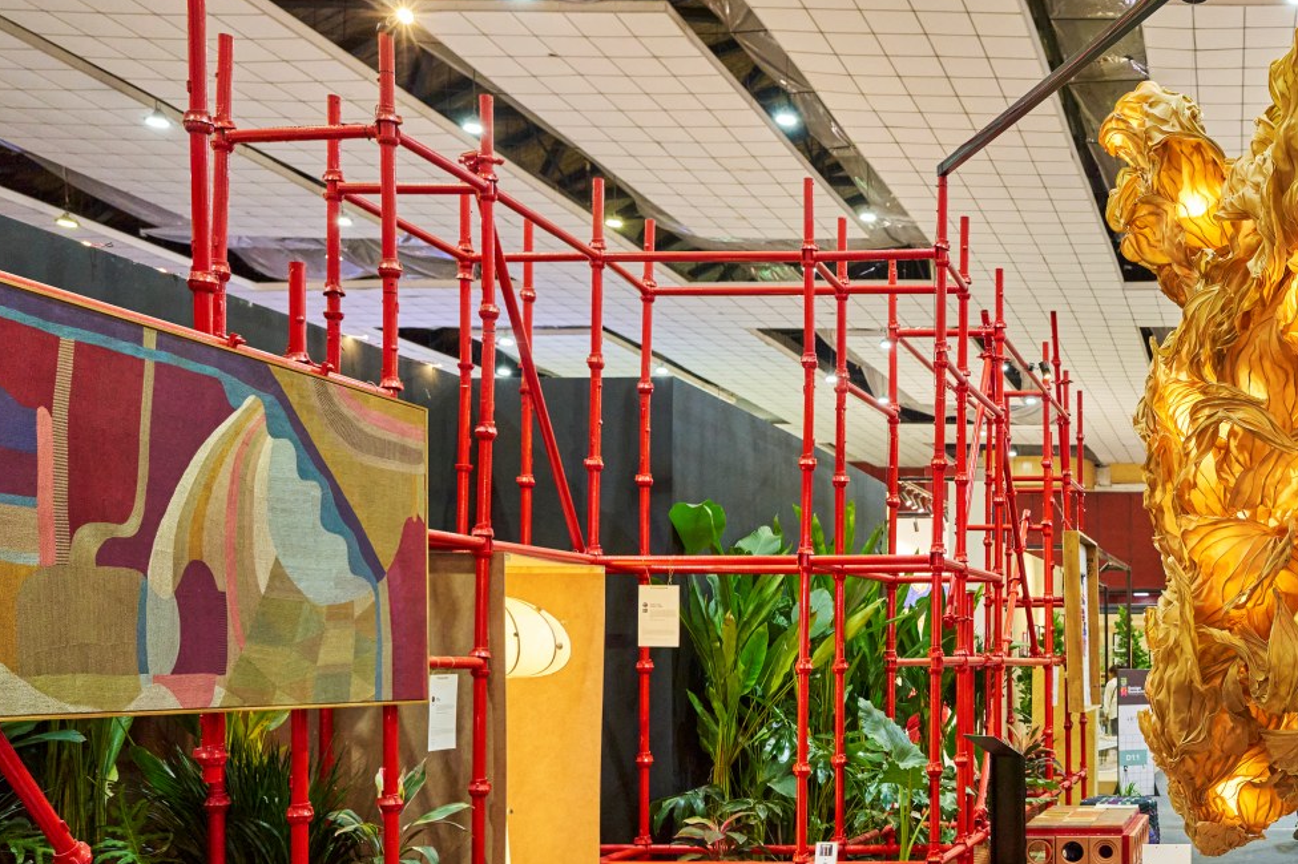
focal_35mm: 41
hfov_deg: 41.7
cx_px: 1271
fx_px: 1478
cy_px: 637
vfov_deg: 32.1
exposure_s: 1/125
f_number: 3.5
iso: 1600
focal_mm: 20
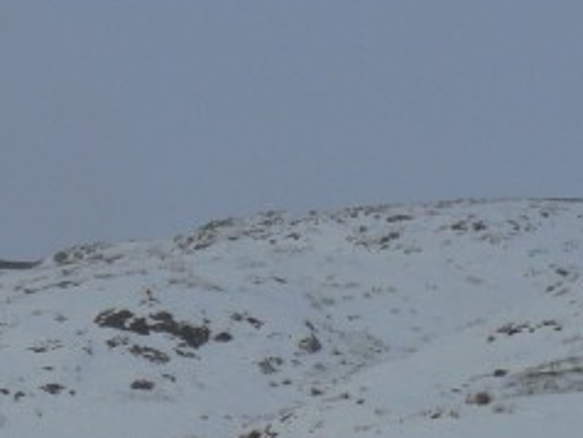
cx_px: -301
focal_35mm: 190
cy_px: 629
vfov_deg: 7.7
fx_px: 3203
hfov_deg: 10.1
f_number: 6.3
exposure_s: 1/400
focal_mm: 9.9
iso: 100
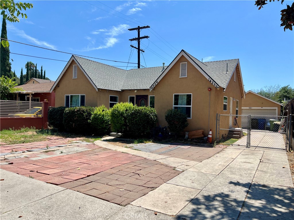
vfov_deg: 53.1
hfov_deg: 67.3
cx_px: 147
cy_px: 110
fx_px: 221
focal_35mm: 26
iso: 50
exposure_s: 1/2841
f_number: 1.5
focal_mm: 5.7
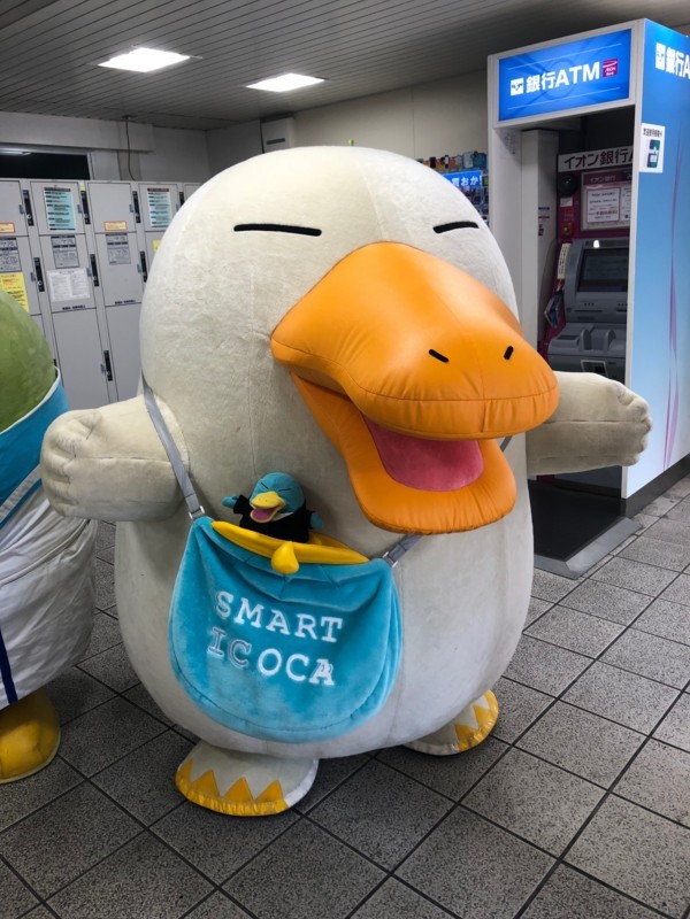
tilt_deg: -14.4
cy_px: 460
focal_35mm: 28
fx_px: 744
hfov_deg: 49.7
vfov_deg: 63.4
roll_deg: +4.1
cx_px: 345
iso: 40
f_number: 1.8
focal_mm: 3.99
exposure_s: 1/120
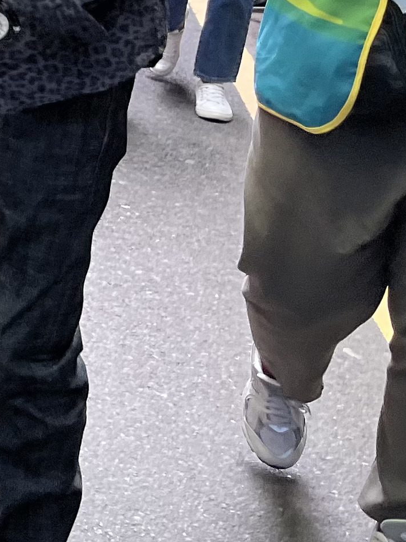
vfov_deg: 21.2
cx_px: -151
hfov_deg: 16.6
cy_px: -173
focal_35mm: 83
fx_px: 1298
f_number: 1.6
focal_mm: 5.1
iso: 64
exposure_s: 1/120
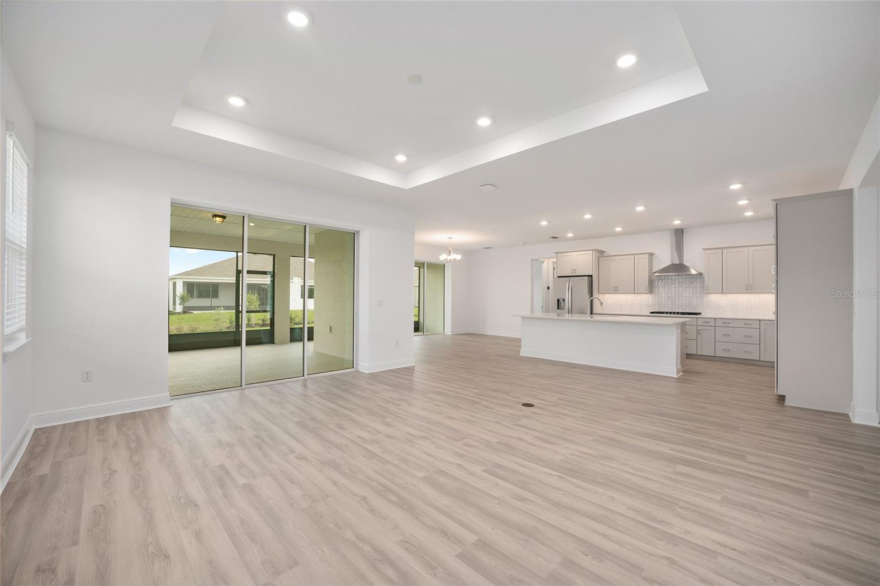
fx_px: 342
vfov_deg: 81.2
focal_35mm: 14
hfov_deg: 104.3
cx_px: 440
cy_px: 293
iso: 200
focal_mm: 14
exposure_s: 1/13
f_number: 7.1
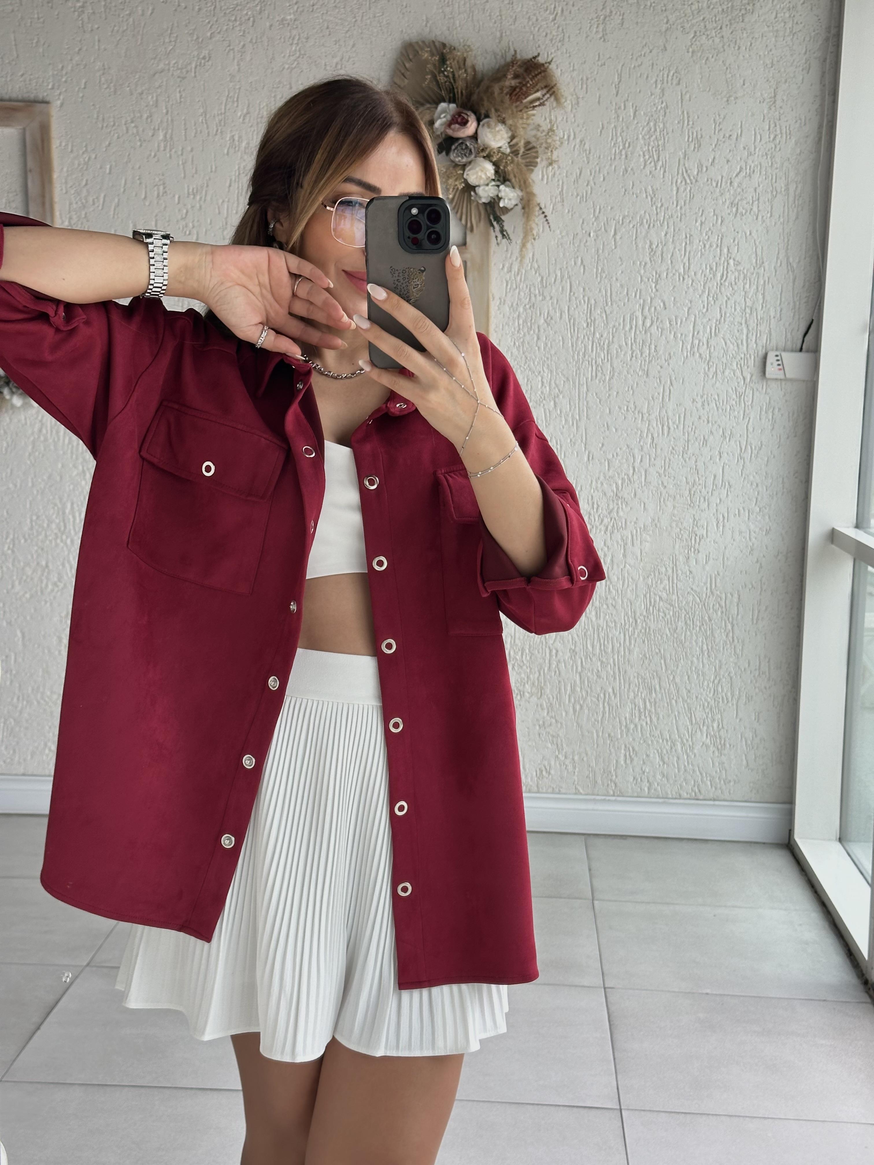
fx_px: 1616
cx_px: 437
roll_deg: -2.1
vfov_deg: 39.7
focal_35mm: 48
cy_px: 582
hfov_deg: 30.3
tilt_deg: -15.8
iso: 80
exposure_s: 1/121
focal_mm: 6.86
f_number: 1.78
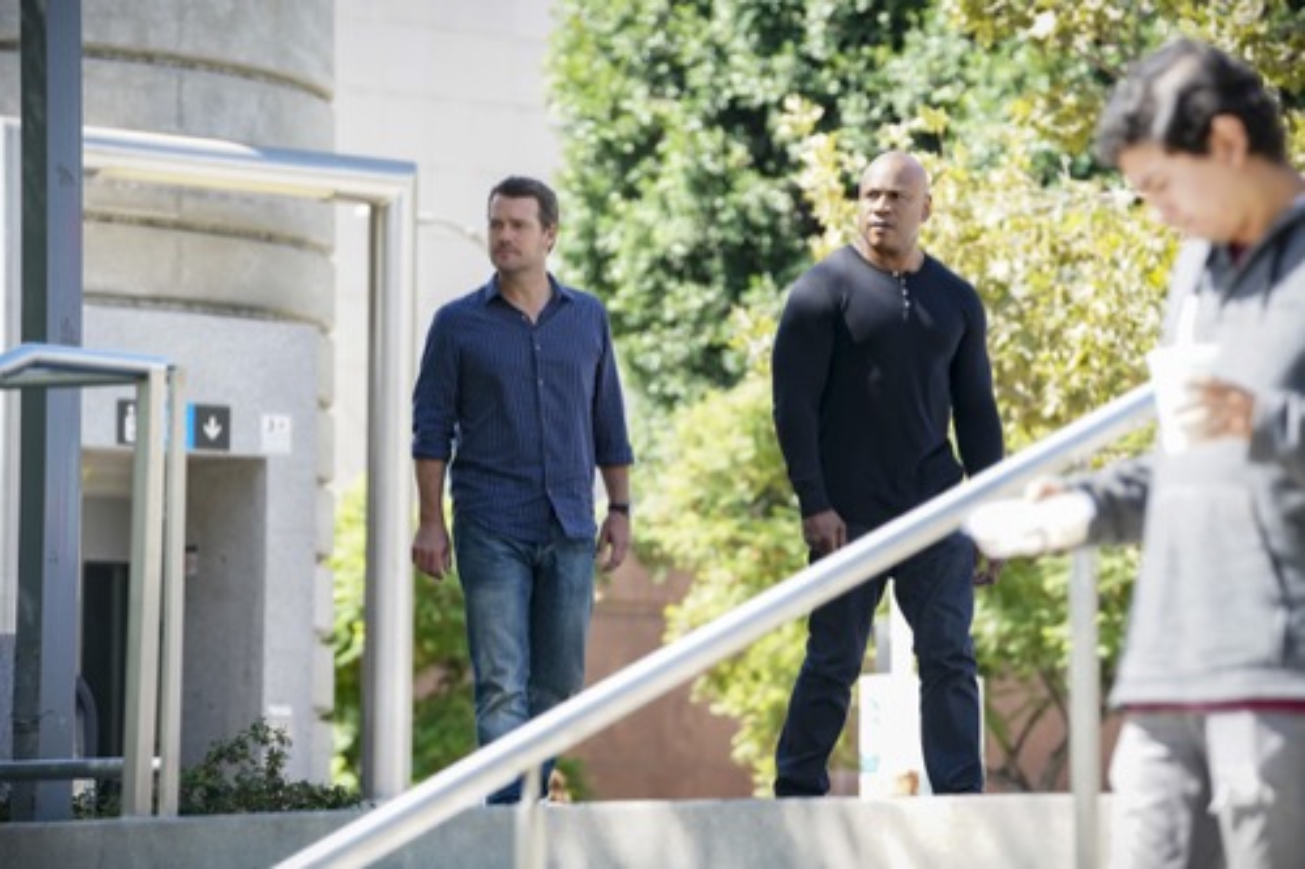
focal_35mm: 200
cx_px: 652
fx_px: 7247
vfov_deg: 6.9
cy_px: 434
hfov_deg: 10.3
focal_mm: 200
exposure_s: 1/400
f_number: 5.6
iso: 640
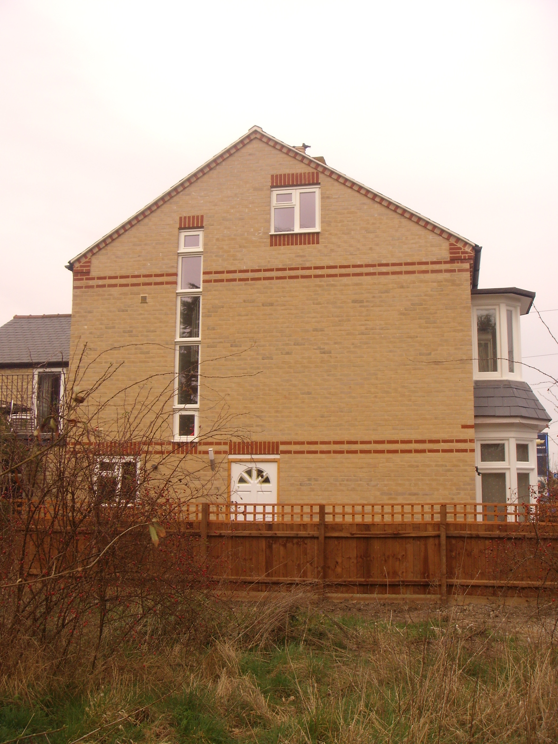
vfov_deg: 49.0
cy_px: 372
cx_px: 279
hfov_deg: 37.7
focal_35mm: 38
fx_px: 817
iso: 64
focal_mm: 6.4
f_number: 5.7
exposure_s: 1/204
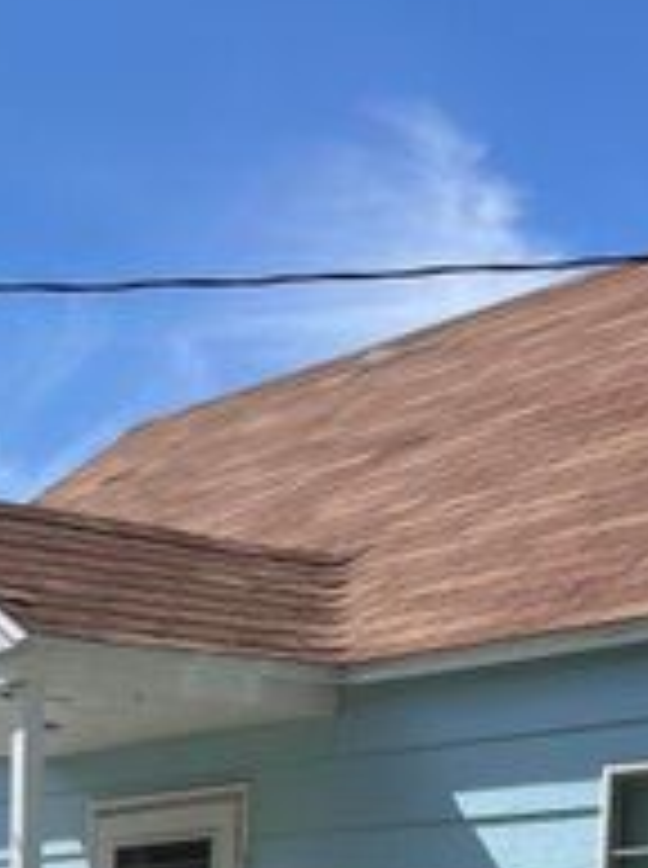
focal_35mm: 90
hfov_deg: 15.6
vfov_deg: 19.2
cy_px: 1284
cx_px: -198
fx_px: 2254
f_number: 1.6
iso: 50
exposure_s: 1/3623
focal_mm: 5.1
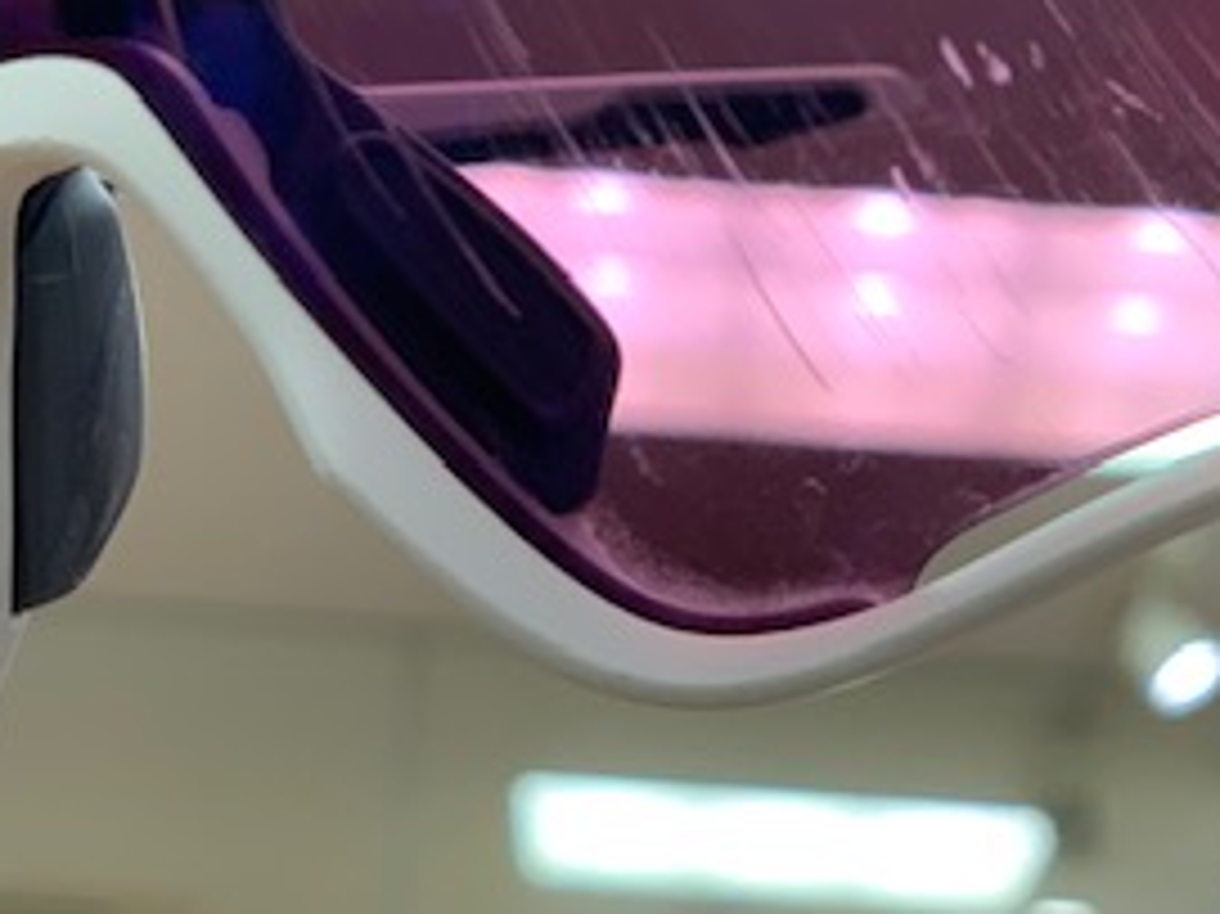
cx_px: 599
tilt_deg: +20.3
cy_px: 99
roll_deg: -5.4
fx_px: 4333
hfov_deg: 16.0
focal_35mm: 123
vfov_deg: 12.0
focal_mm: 6
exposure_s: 1/88
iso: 125
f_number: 2.4
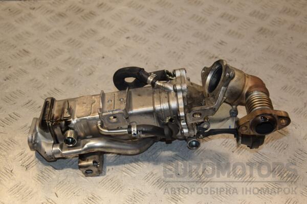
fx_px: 576
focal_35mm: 68
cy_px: 102
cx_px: 154
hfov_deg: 29.9
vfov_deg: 20.2
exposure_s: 1/200
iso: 800
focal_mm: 45
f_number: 5.6
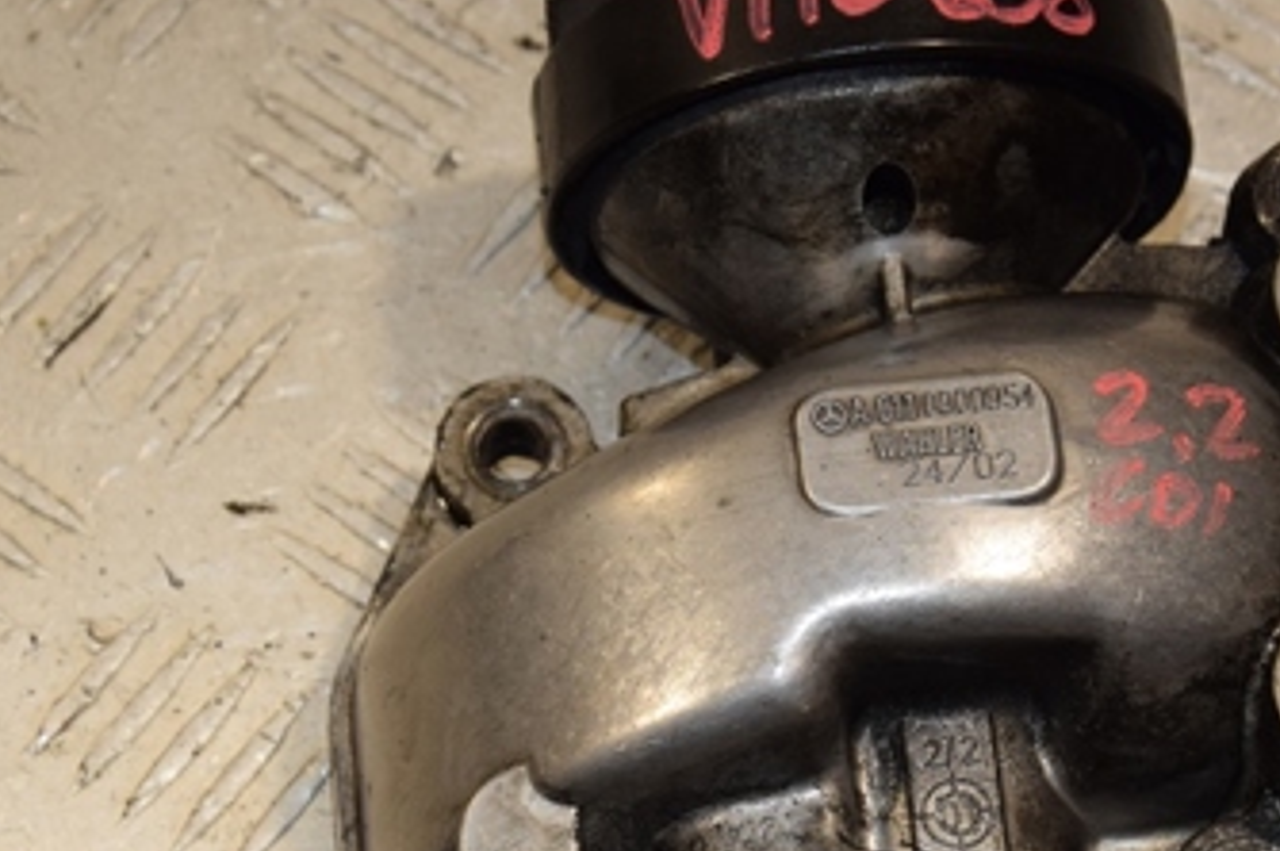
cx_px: 820
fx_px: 4902
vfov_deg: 9.9
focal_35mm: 138
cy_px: 521
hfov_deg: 14.9
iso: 800
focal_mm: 48
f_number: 8
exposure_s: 1/200
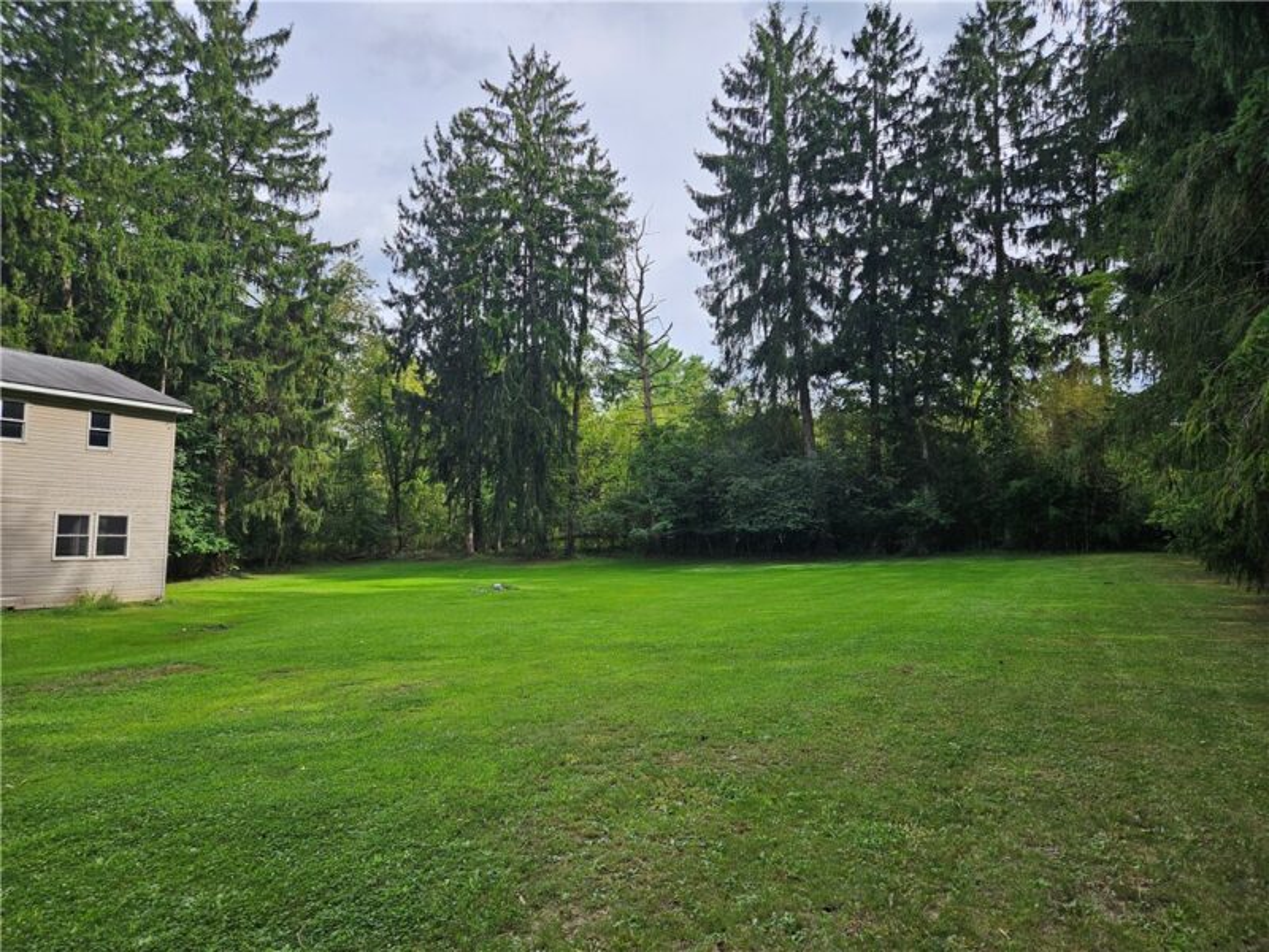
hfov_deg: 73.9
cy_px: 476
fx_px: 843
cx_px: 634
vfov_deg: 58.9
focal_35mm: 23
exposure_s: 1/803
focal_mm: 5.4
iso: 25
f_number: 1.8
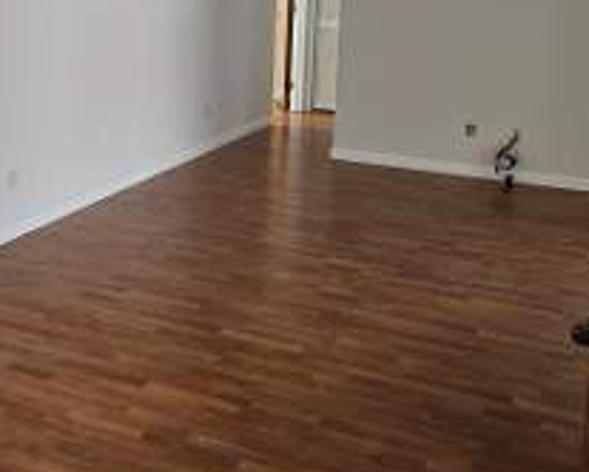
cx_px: 199
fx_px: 907
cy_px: 114
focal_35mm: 52
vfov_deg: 28.7
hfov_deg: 35.6
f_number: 1.7
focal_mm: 6.3
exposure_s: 1/120
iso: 400
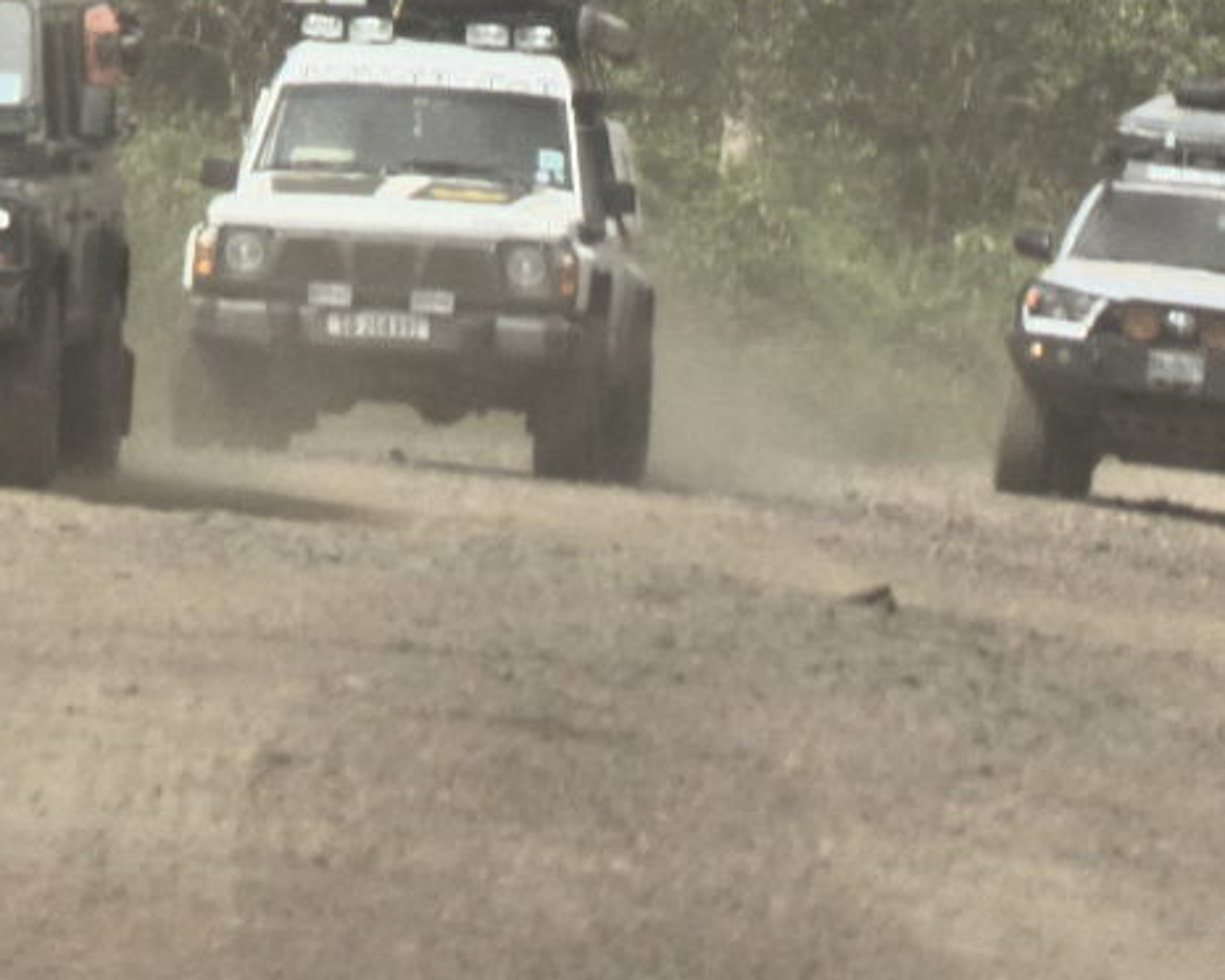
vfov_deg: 2.0
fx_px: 28134
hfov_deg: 2.5
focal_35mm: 776
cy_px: -137
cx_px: 393
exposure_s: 1/400
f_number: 5.6
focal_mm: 41.4
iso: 160
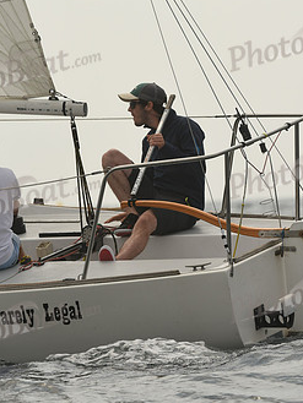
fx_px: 6123
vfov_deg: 3.8
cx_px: 165
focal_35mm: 525
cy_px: 121
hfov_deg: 2.8
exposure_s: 1/1000
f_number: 7.1
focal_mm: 310
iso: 250
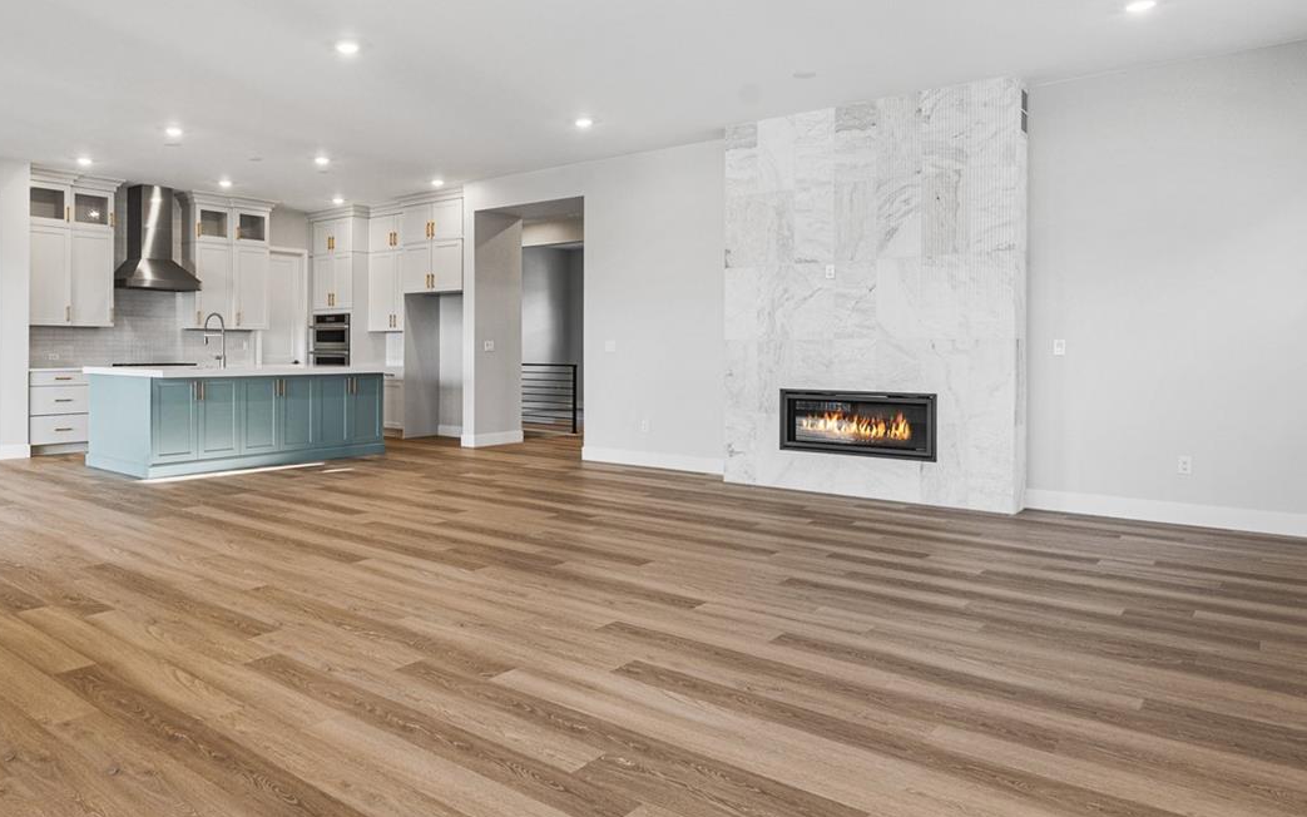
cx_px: 405
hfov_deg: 69.8
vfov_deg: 49.1
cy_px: 346
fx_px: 891
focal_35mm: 25
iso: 500
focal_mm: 16
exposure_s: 1/25
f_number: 8
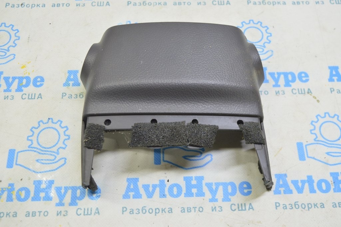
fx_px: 369
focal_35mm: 39
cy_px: 114
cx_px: 170
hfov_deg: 49.6
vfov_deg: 34.2
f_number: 5.6
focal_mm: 26
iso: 400
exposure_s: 1/15
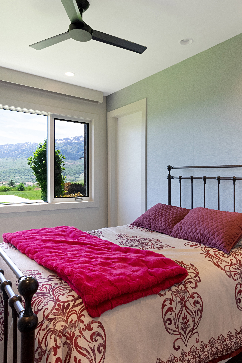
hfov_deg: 51.1
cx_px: 138
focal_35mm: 25
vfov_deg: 71.5
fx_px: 252
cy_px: 182
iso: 1250
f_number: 9
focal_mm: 16
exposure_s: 1/30
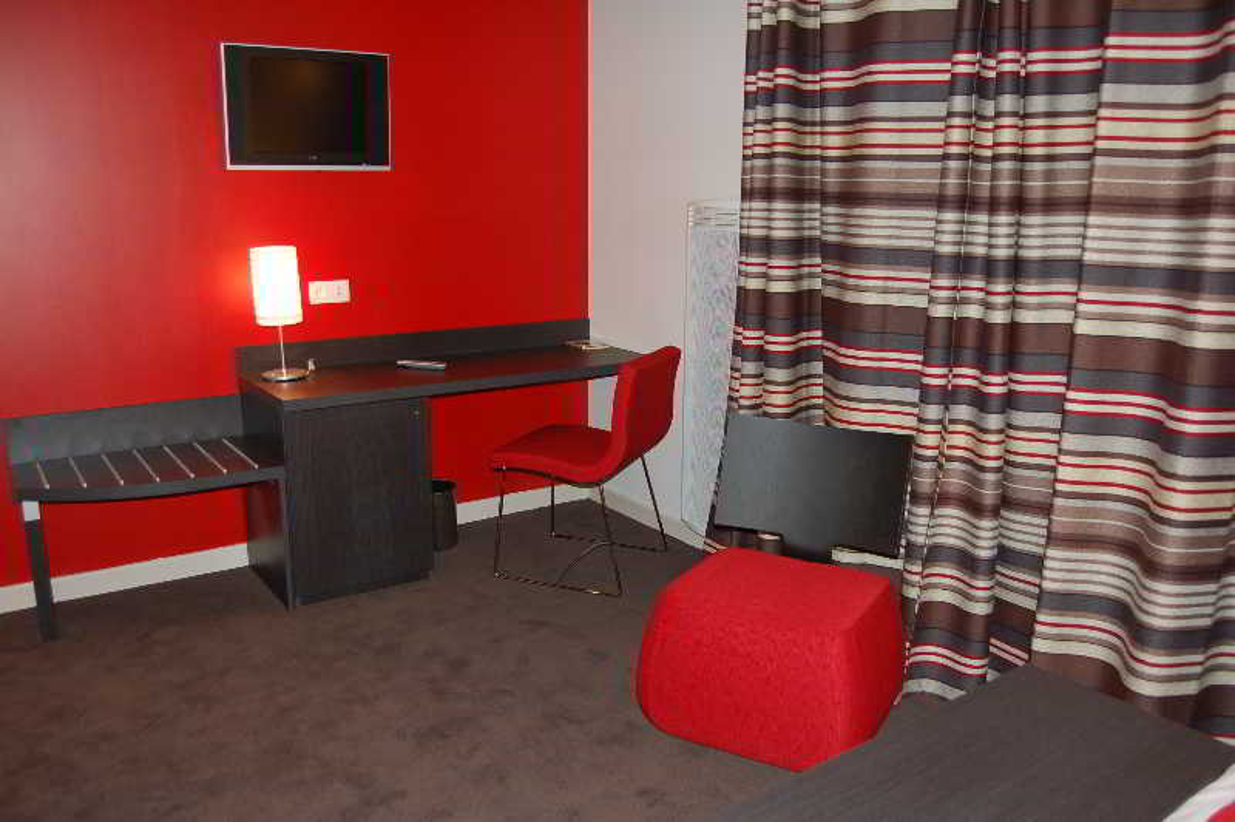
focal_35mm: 28
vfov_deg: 45.6
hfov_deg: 64.6
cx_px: 618
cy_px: 411
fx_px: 977
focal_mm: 19
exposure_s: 1/60
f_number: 3.5
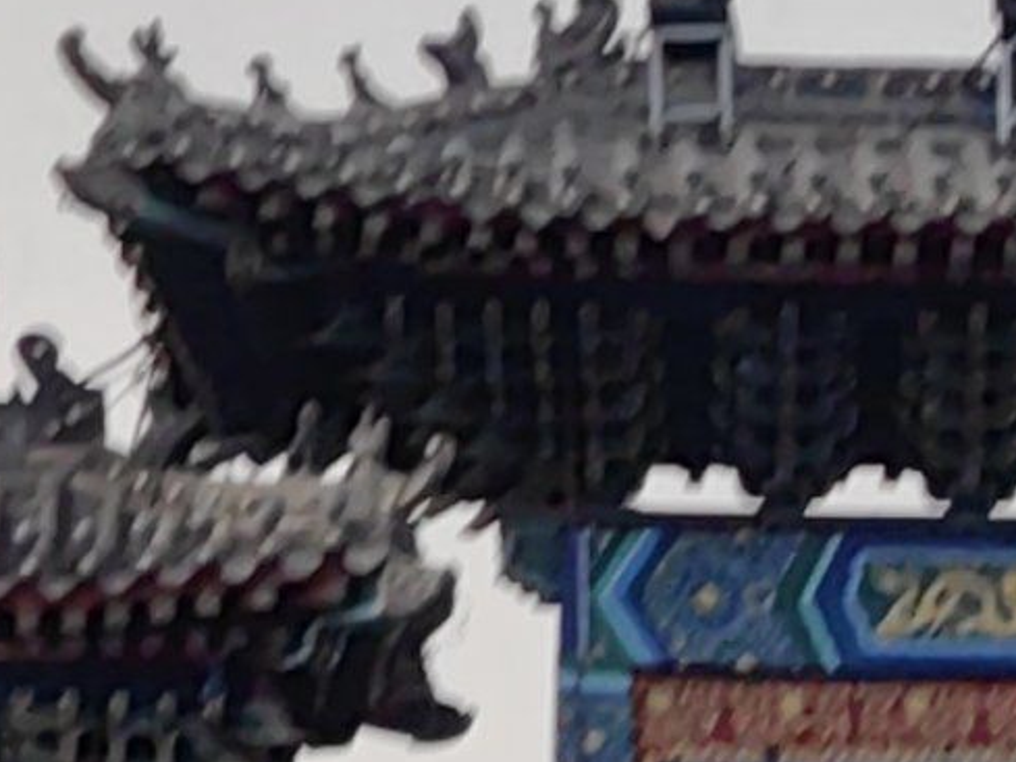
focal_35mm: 285
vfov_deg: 5.2
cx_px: 1148
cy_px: 1105
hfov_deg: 6.9
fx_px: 8367
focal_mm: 5.75
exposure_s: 1/323
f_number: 2
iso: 80
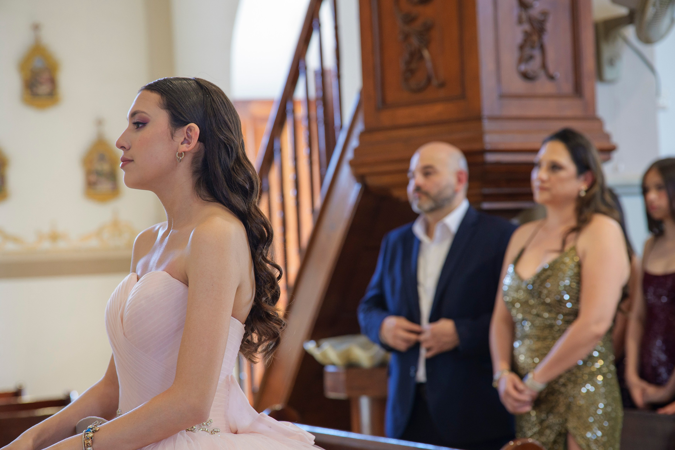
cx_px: 338
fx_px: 1406
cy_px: 225
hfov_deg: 27.0
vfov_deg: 18.2
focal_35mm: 75
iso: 1600
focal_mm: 75
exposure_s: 1/60
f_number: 3.5
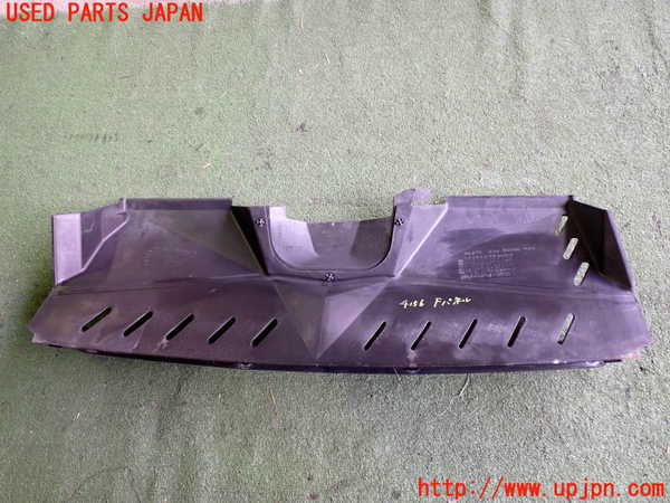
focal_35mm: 30
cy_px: 252
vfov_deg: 46.8
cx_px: 335
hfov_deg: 60.0
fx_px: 581
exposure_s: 1/30
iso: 200
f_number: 2.3
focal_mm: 5.4
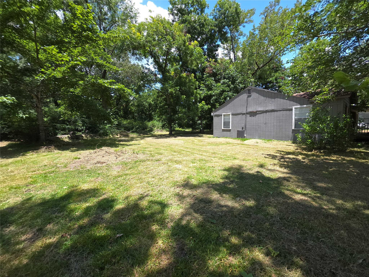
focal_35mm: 13
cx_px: 184
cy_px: 138
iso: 16
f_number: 1.9
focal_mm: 2.2
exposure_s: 1/236
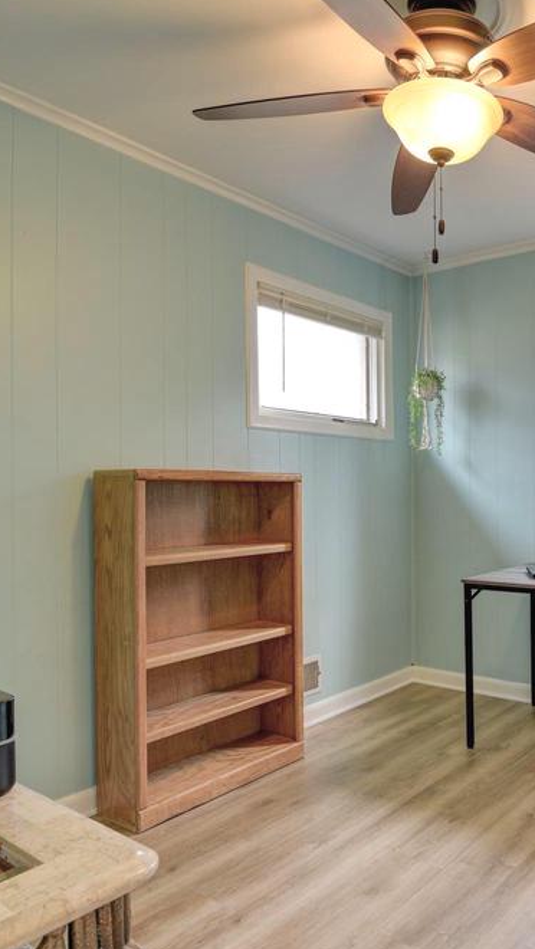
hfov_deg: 41.4
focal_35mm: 26
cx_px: 469
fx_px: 655
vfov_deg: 71.9
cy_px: 482
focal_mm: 16
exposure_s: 1/4
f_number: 5.6
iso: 200
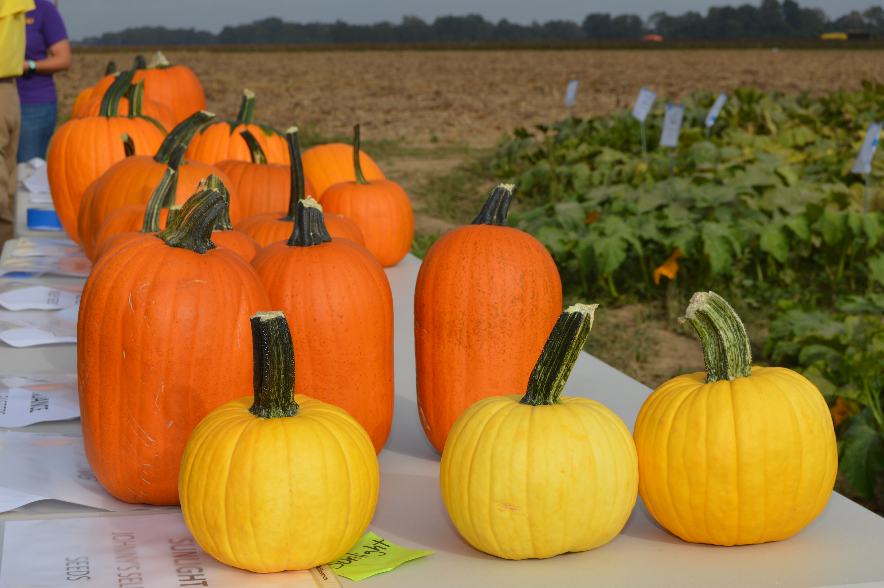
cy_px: 294
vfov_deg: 20.1
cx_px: 442
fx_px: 1656
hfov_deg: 29.9
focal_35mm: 68
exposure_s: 1/200
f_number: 11
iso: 100
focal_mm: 45
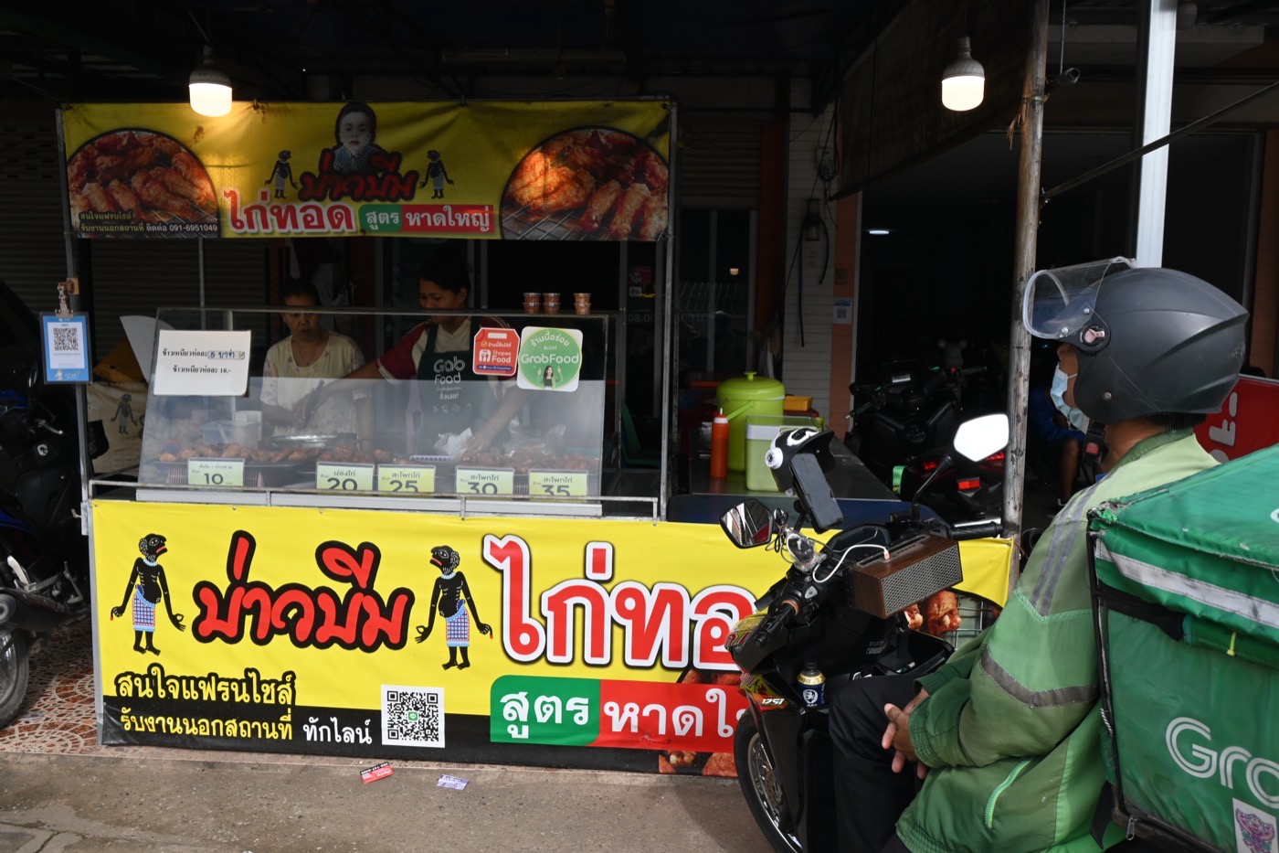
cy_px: 426
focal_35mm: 29
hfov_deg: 63.2
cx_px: 640
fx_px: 1039
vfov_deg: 44.6
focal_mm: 19.5
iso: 100
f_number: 6.3
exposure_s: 1/320
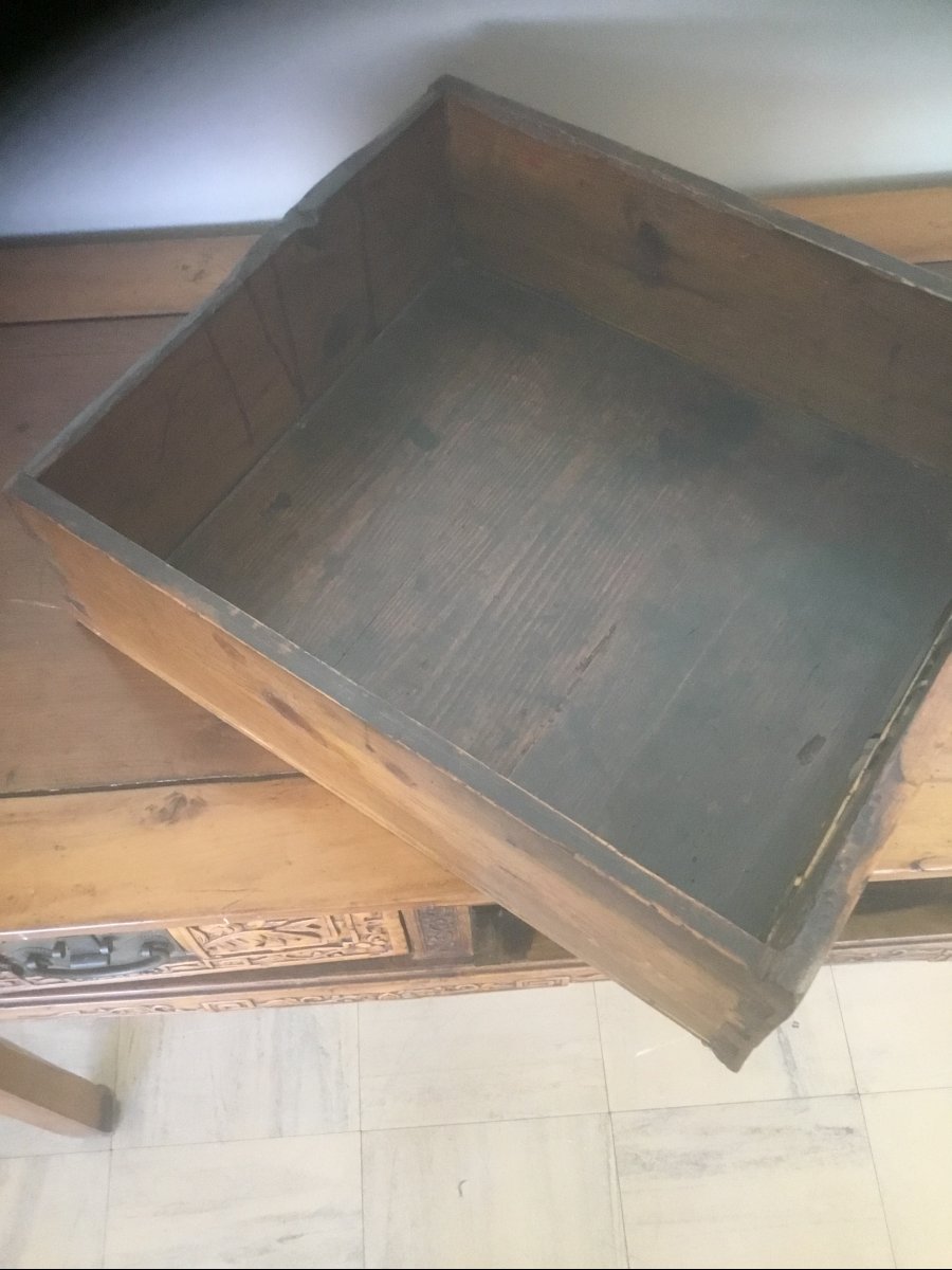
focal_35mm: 31
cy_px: 635
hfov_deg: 45.4
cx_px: 476
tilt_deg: -61.0
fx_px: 1137
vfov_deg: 58.4
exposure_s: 1/25
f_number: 2.4
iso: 200
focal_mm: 3.3
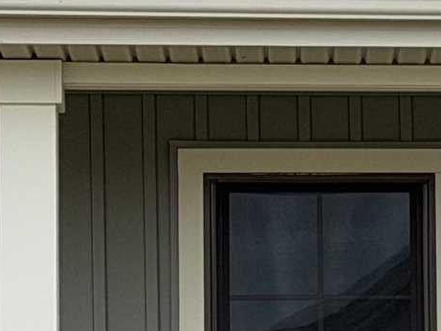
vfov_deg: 4.6
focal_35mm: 320
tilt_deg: +5.1
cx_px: 1044
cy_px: 298
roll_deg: +2.0
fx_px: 4078
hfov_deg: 5.9
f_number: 1.78
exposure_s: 1/3534
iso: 100
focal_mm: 6.76
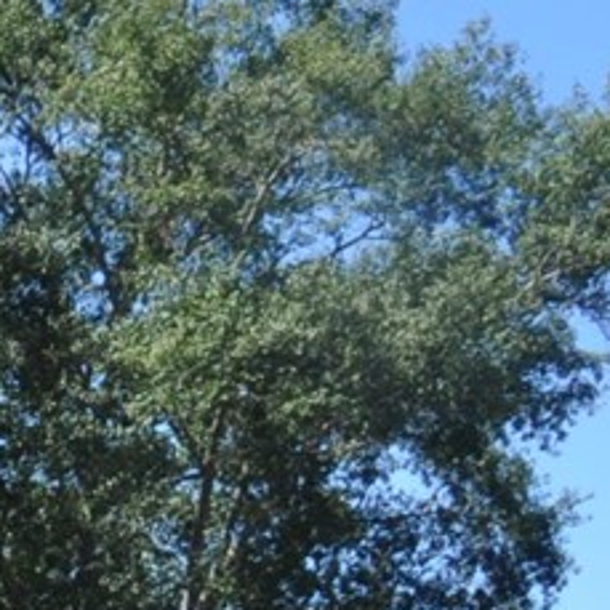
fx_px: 4825
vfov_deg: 6.6
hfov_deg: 6.4
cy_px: 1754
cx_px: -1409
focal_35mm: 242
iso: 200
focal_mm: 20
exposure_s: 1/125
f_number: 11
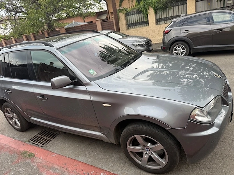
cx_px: 117
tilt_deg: -19.9
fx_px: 162
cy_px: 88
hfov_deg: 71.6
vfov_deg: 56.8
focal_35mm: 24
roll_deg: +10.8
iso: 80
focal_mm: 6.76
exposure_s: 1/898
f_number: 1.78
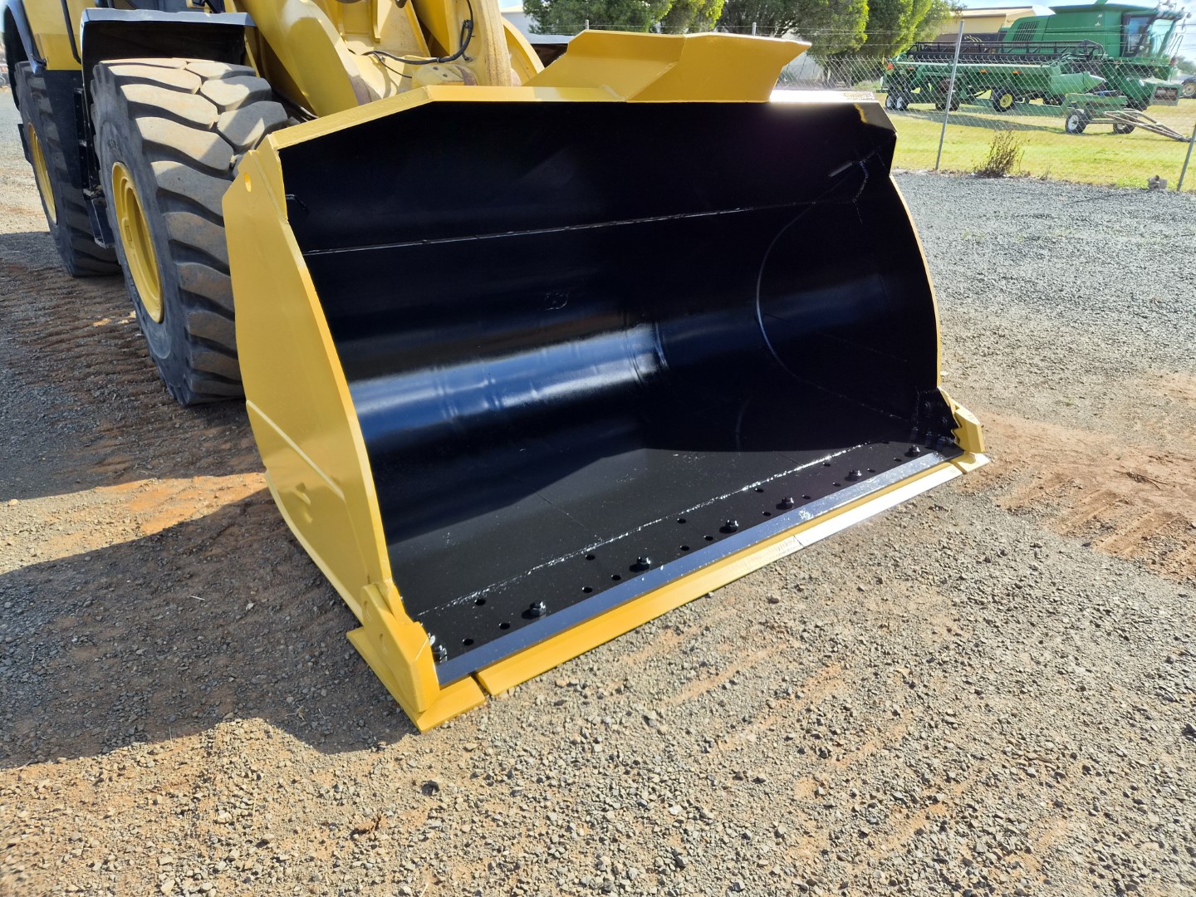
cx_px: 598
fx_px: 795
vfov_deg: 58.9
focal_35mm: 23
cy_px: 448
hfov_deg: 73.9
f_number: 1.8
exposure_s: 1/1572
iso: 80
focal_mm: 5.4
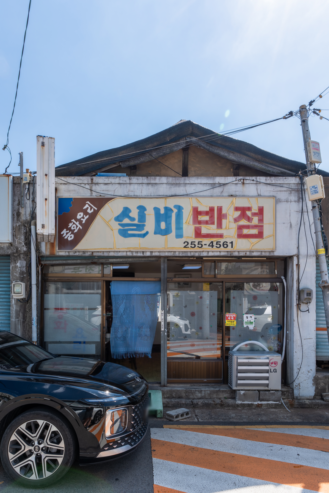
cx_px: 164
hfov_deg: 64.0
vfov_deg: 86.3
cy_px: 246
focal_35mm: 19
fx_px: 263
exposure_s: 1/40
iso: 100
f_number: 22
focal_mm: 12.8
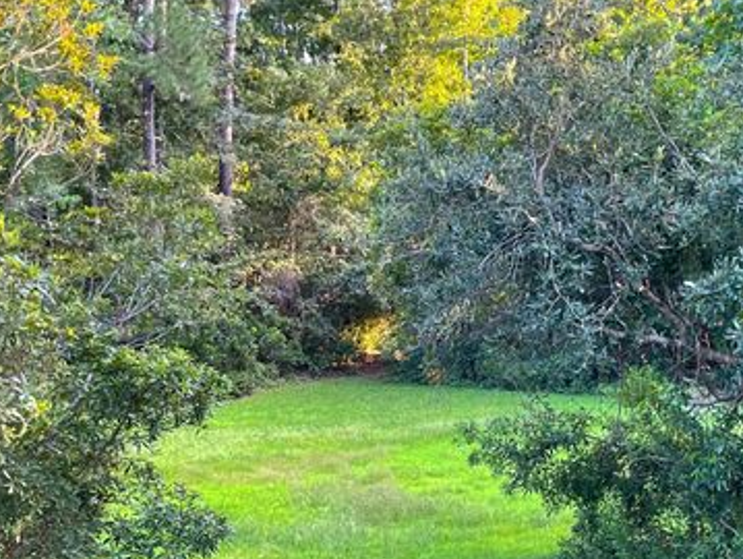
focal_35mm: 64
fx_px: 1375
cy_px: 351
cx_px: 373
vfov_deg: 22.9
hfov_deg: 30.2
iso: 80
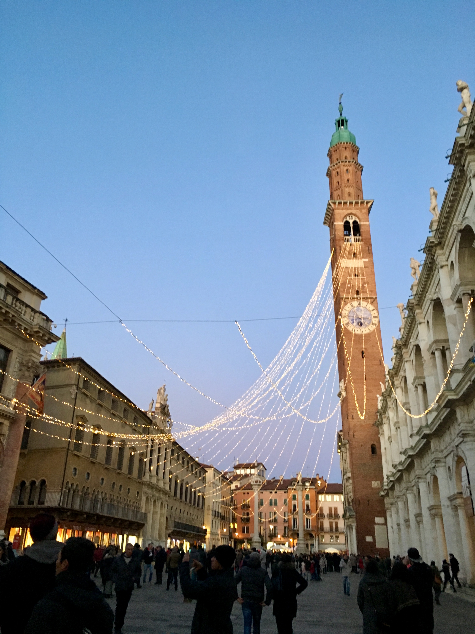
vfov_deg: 61.7
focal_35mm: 29
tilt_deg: +23.9
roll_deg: -0.1
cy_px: 317
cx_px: 238
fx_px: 531
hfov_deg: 48.2
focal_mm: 4.15
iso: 160
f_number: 2.2
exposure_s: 1/33
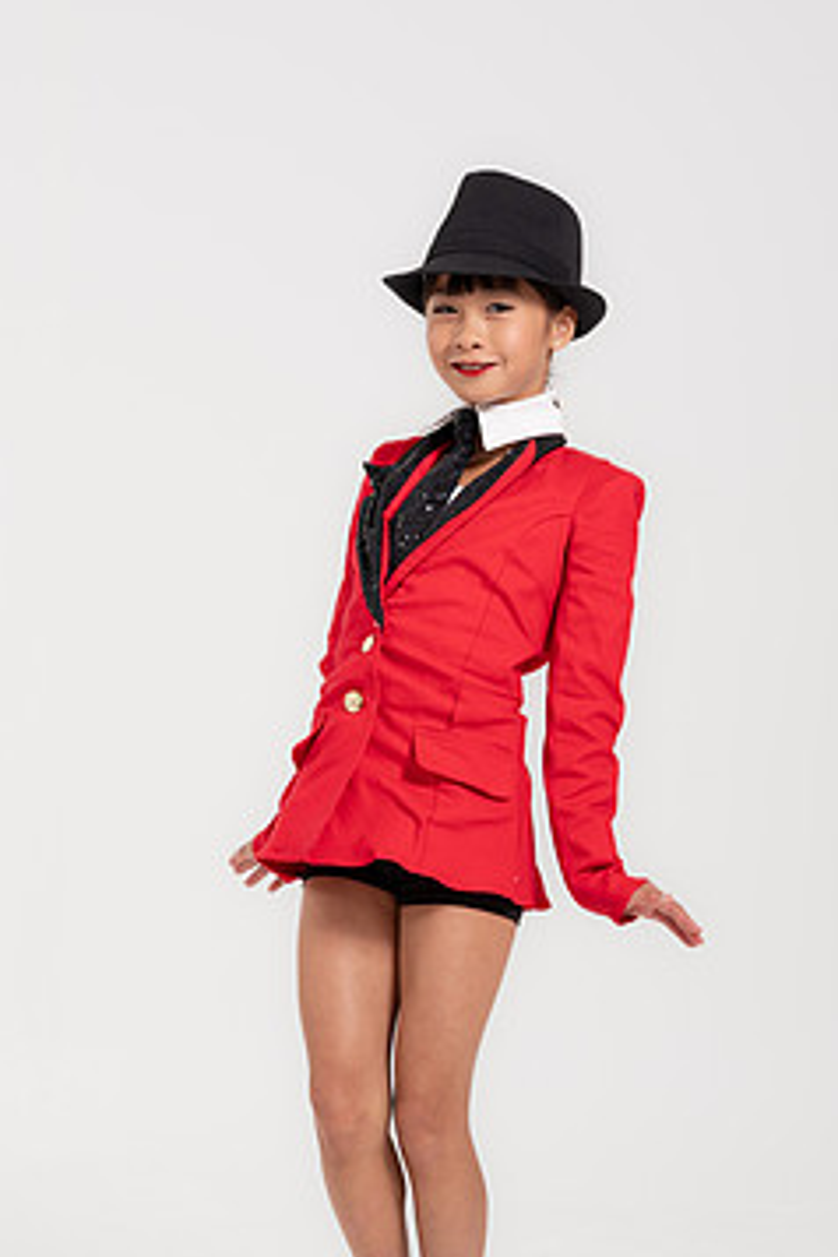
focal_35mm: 82
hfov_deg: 16.7
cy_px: 782
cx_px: 430
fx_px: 2863
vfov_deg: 24.7
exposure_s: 1/160
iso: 400
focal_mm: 65
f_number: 10
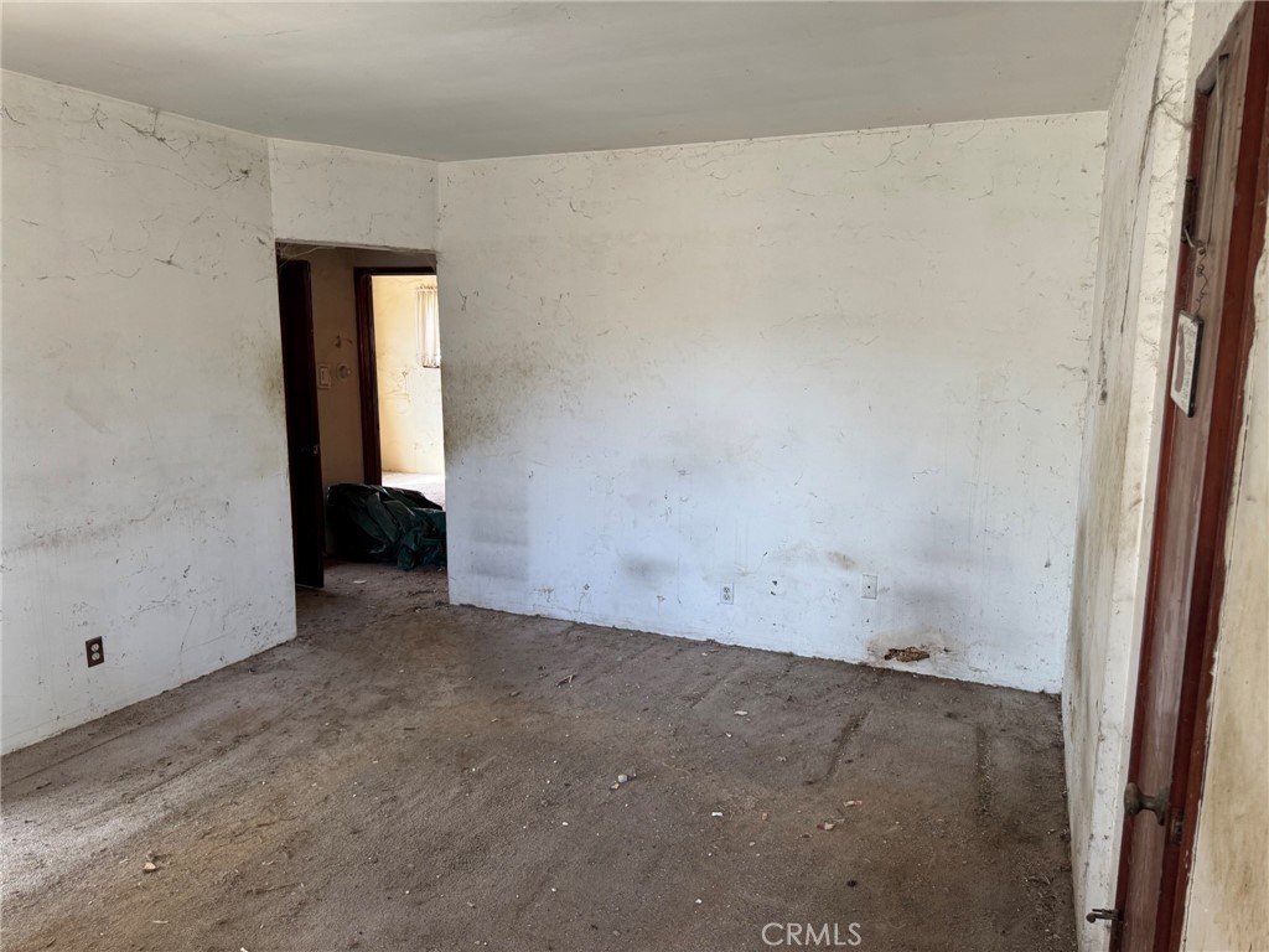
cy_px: 476
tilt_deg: -10.3
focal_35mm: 24
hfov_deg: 71.6
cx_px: 634
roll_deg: -0.7
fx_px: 880
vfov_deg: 56.8
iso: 200
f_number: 1.78
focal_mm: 6.76
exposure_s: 1/120
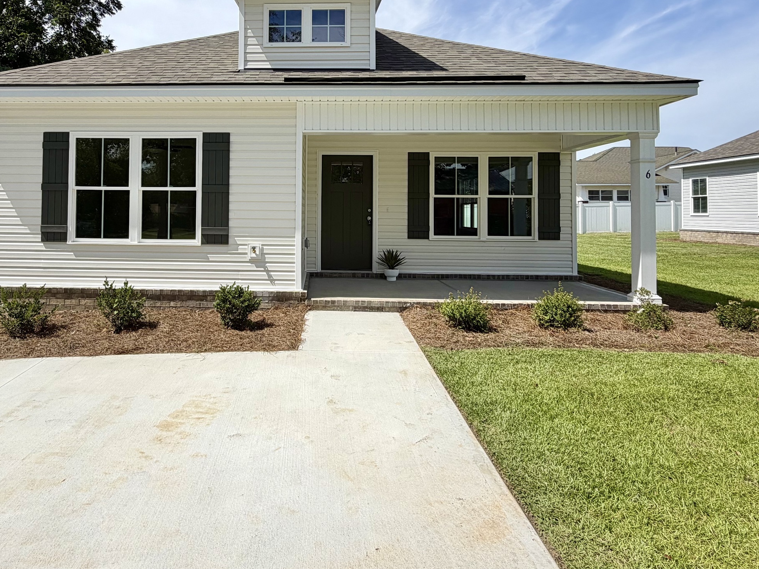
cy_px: 200
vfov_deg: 59.9
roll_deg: -0.2
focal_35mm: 22
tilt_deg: +2.0
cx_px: 302
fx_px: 482
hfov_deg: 75.5
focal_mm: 2.22
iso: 20
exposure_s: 1/1339
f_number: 2.2
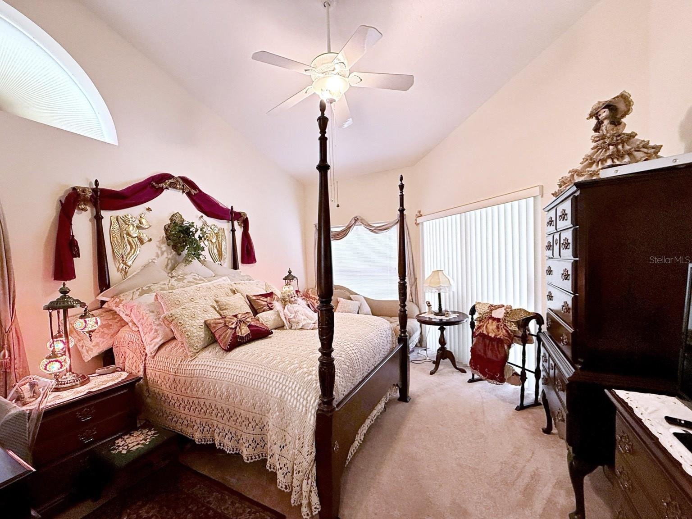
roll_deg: +1.1
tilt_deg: -2.2
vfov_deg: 85.7
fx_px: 280
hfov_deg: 102.1
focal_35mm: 14
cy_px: 260
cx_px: 346
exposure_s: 1/60
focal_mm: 2.22
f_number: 2.2
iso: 400
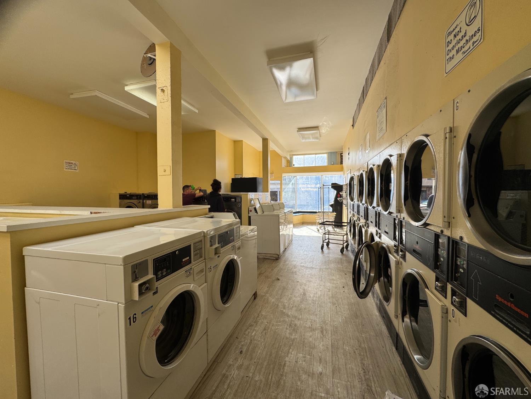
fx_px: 215
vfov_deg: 85.7
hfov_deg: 102.1
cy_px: 200
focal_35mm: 14
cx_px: 266
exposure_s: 1/253
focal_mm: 2.22
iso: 40
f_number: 2.2
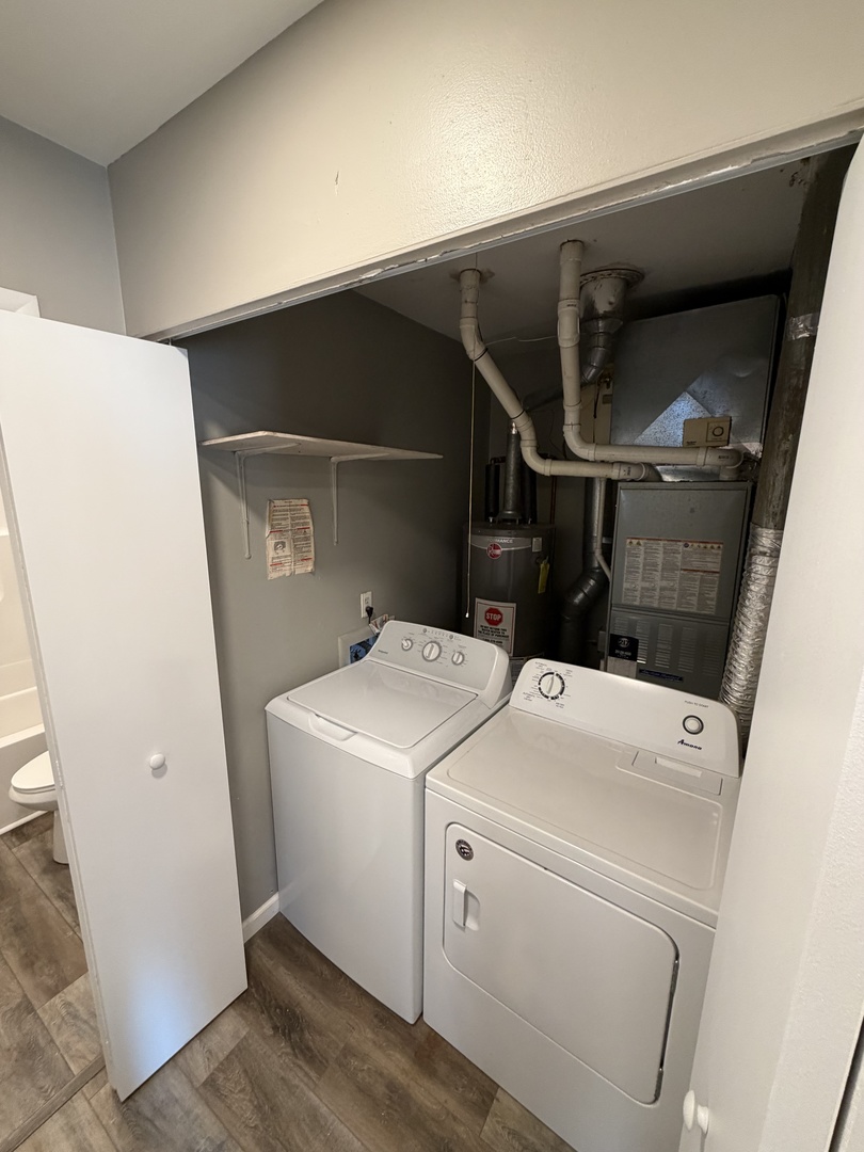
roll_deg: +0.6
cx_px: 432
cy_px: 576
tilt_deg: -11.8
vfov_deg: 102.1
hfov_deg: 85.7
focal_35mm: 14
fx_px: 466
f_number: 2.2
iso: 250
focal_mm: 2.22
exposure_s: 1/60
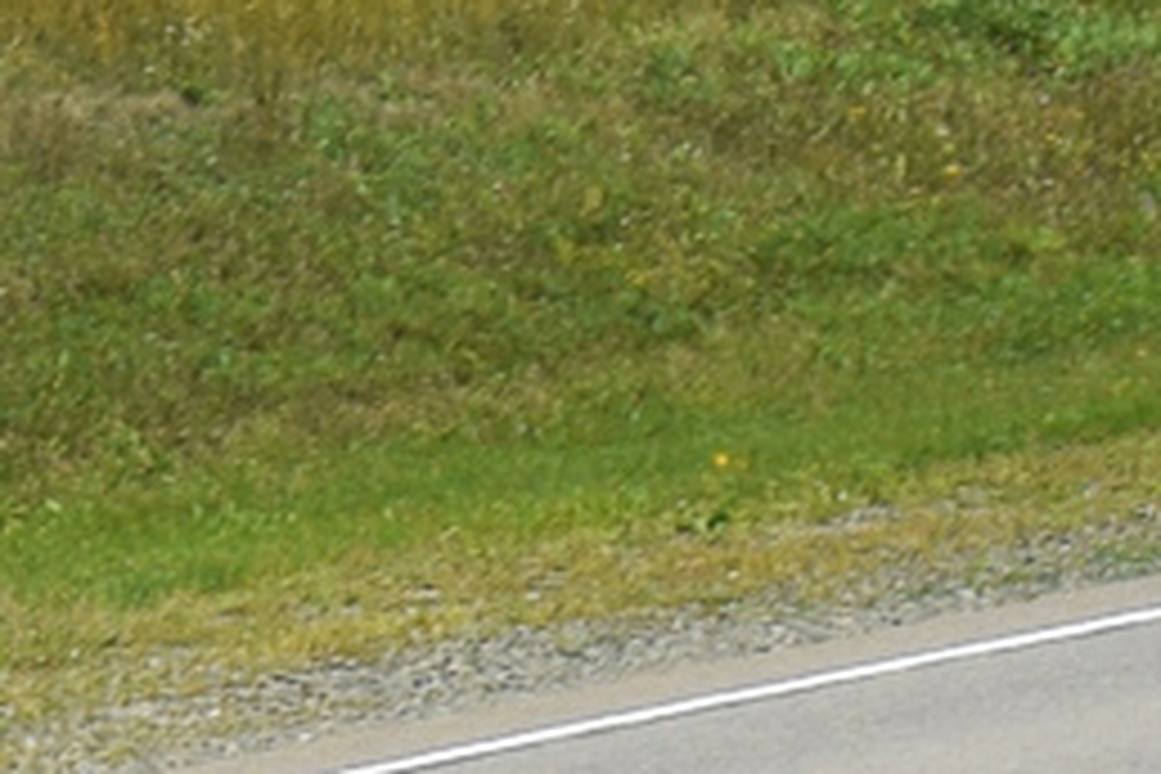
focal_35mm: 383
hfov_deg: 5.2
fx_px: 12361
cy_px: -4
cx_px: -1512
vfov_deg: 3.6
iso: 200
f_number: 10
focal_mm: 55
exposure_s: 1/400
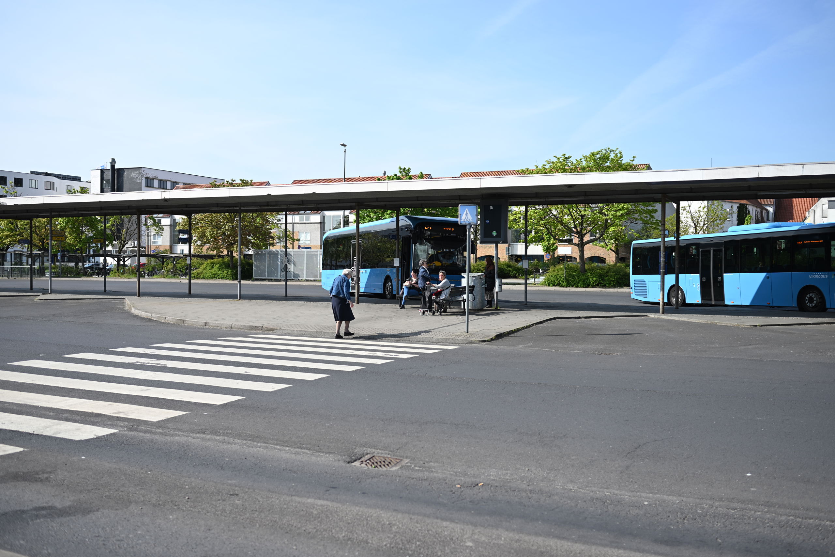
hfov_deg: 54.4
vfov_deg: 37.8
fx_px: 812
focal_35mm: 35
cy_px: 278
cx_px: 418
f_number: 2.5
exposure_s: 1/2000
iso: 100
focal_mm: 35
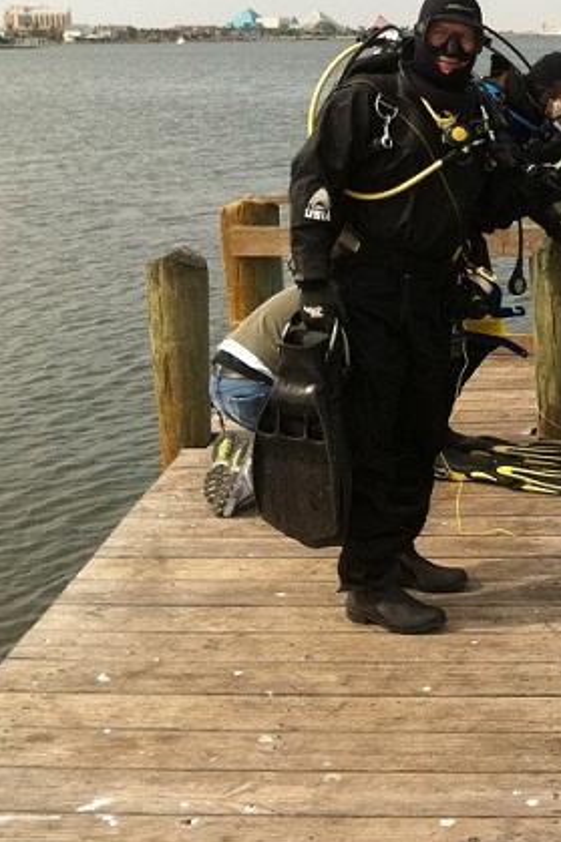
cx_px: 557
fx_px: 1684
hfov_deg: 18.4
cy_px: 267
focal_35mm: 72
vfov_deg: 27.9
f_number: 2.8
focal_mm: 3.85
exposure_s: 1/1436
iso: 80
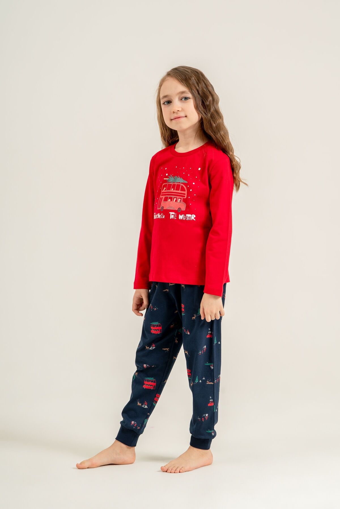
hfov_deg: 14.3
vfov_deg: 21.2
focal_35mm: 96
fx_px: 1360
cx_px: 170
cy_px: 254
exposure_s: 1/200
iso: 160
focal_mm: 96
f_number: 8
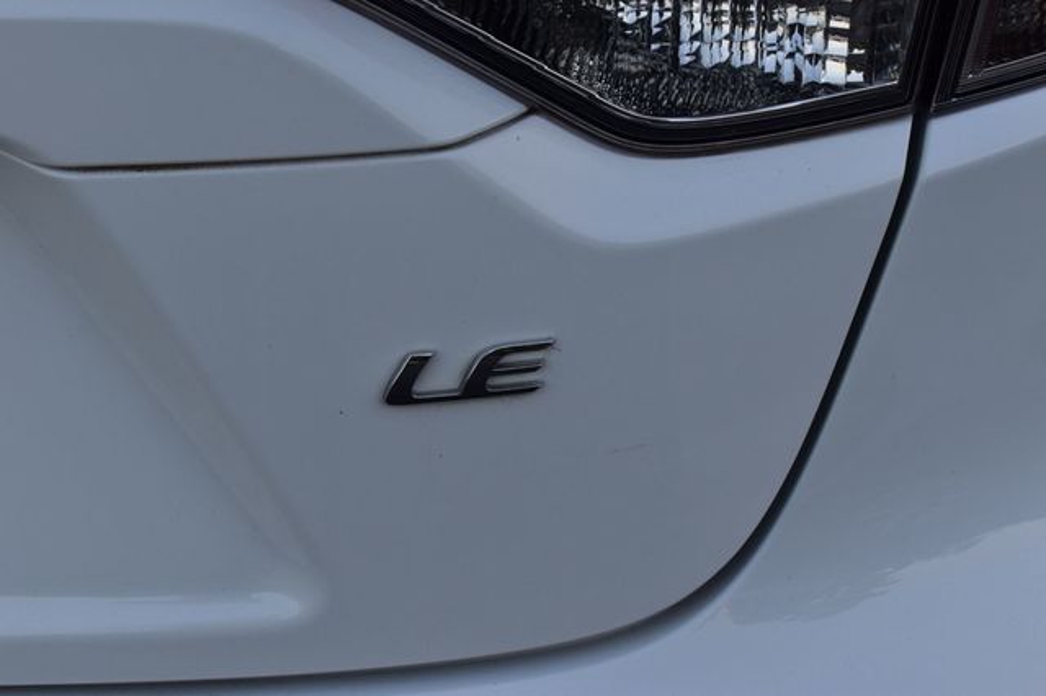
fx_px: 2396
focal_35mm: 82
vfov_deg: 16.5
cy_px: 348
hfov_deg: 24.6
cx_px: 523
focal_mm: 55
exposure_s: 1/100
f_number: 9
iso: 400
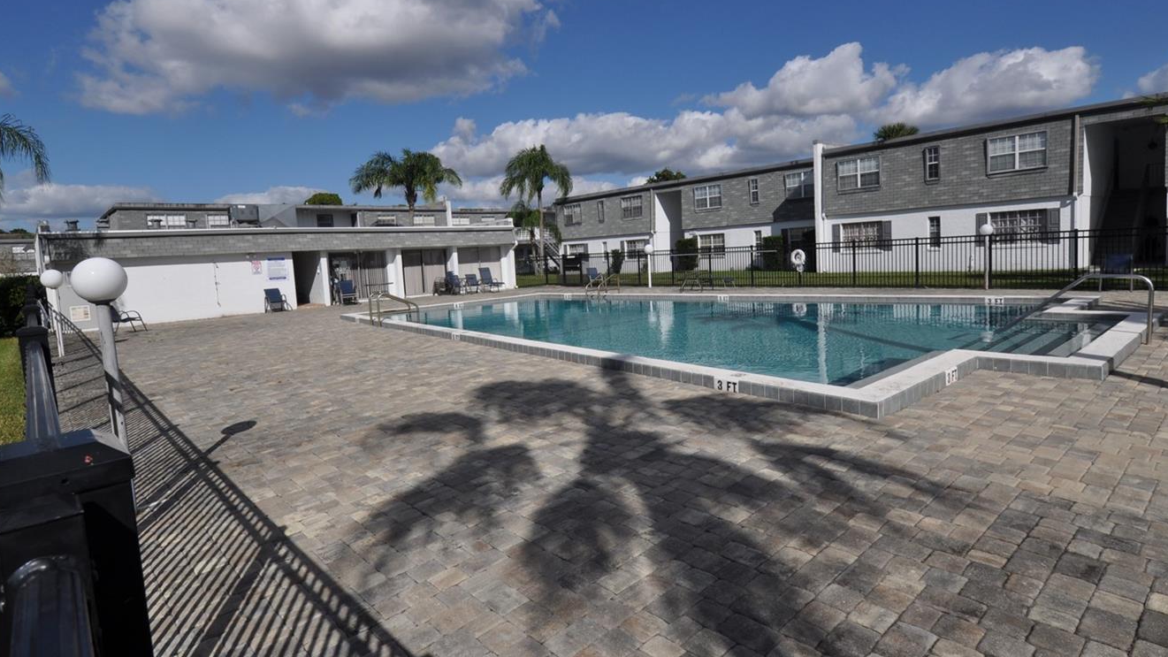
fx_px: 588
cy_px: 278
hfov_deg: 89.6
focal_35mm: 19
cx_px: 596
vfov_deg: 58.1
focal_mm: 10
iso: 200
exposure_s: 1/500
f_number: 11
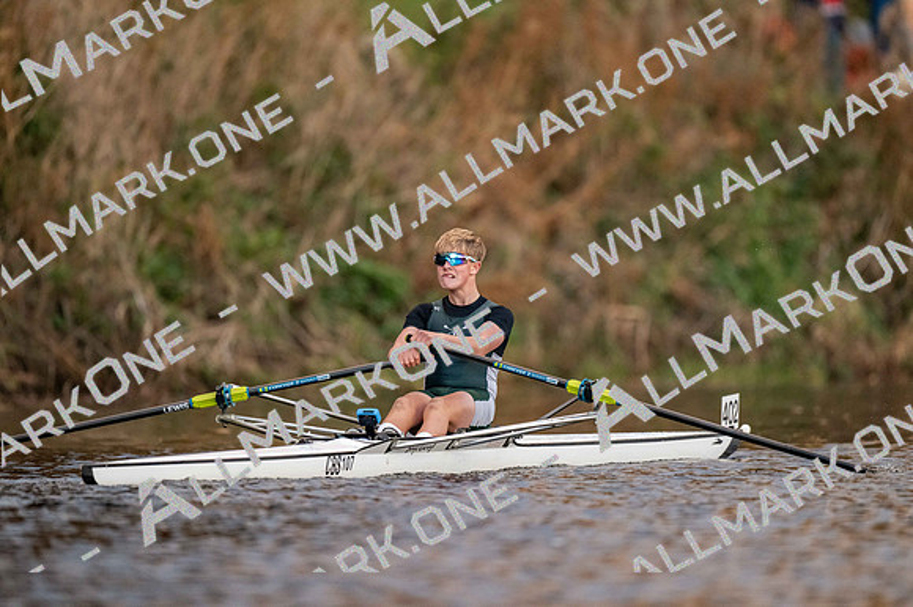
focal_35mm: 600
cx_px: 456
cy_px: 304
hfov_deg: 3.4
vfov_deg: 2.3
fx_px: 15211
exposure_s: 1/2000
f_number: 4
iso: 5000
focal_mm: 600
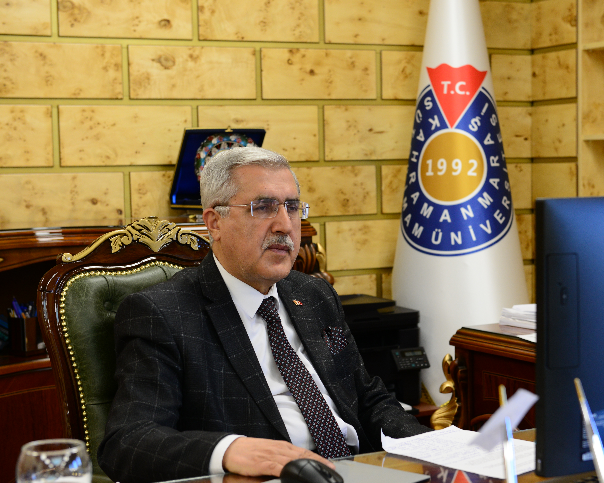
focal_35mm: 68
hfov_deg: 27.8
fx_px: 1216
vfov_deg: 22.5
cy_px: 258
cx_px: 363
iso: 1000
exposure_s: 1/100
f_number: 4.5
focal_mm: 56
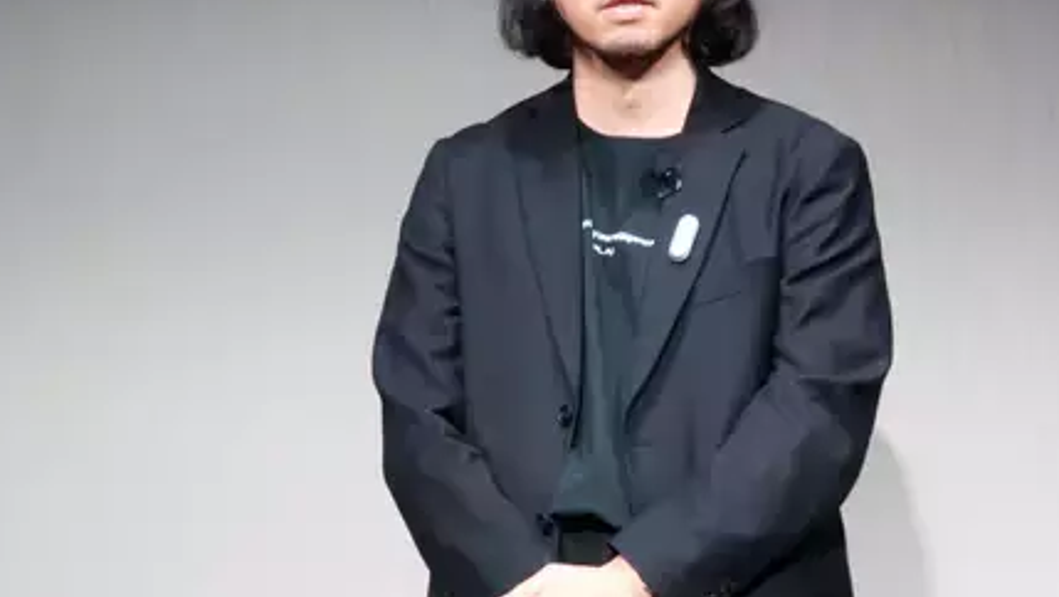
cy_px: 266
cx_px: 612
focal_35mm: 243
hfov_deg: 8.9
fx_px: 6828
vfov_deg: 5.0
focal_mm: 166
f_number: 5.6
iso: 12800
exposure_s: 1/60
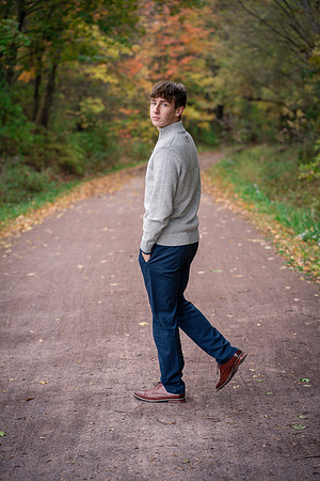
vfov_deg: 23.9
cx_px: 160
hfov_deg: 16.1
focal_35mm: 85
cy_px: 240
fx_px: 1133
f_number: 3.5
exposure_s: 1/160
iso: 640
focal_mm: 85
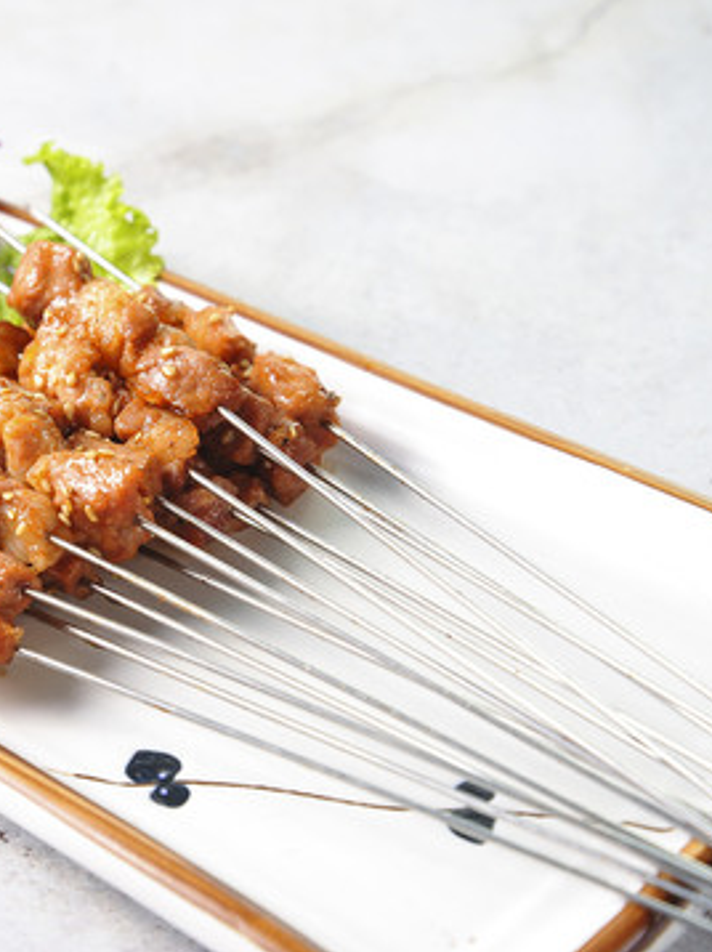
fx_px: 2993
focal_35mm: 109
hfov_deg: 13.4
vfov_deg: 18.1
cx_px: 44
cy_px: 476
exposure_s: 1/125
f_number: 8
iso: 200
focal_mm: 75
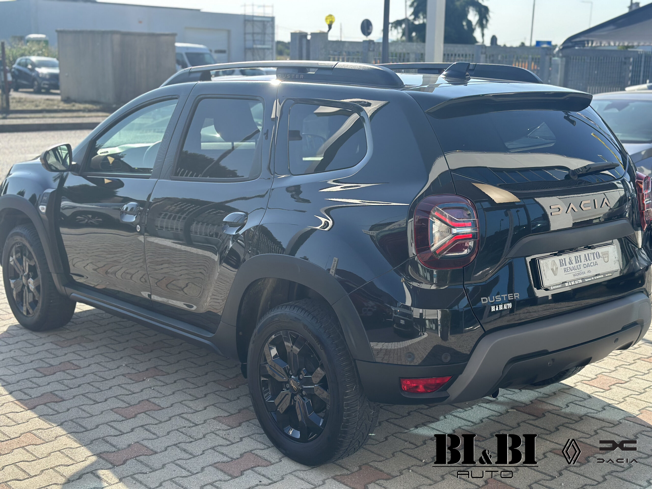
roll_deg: -0.5
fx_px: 904
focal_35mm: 48
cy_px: 244
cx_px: 326
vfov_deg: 30.3
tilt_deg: -11.1
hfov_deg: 39.7
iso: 80
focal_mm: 6.86
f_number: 1.78
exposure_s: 1/2252
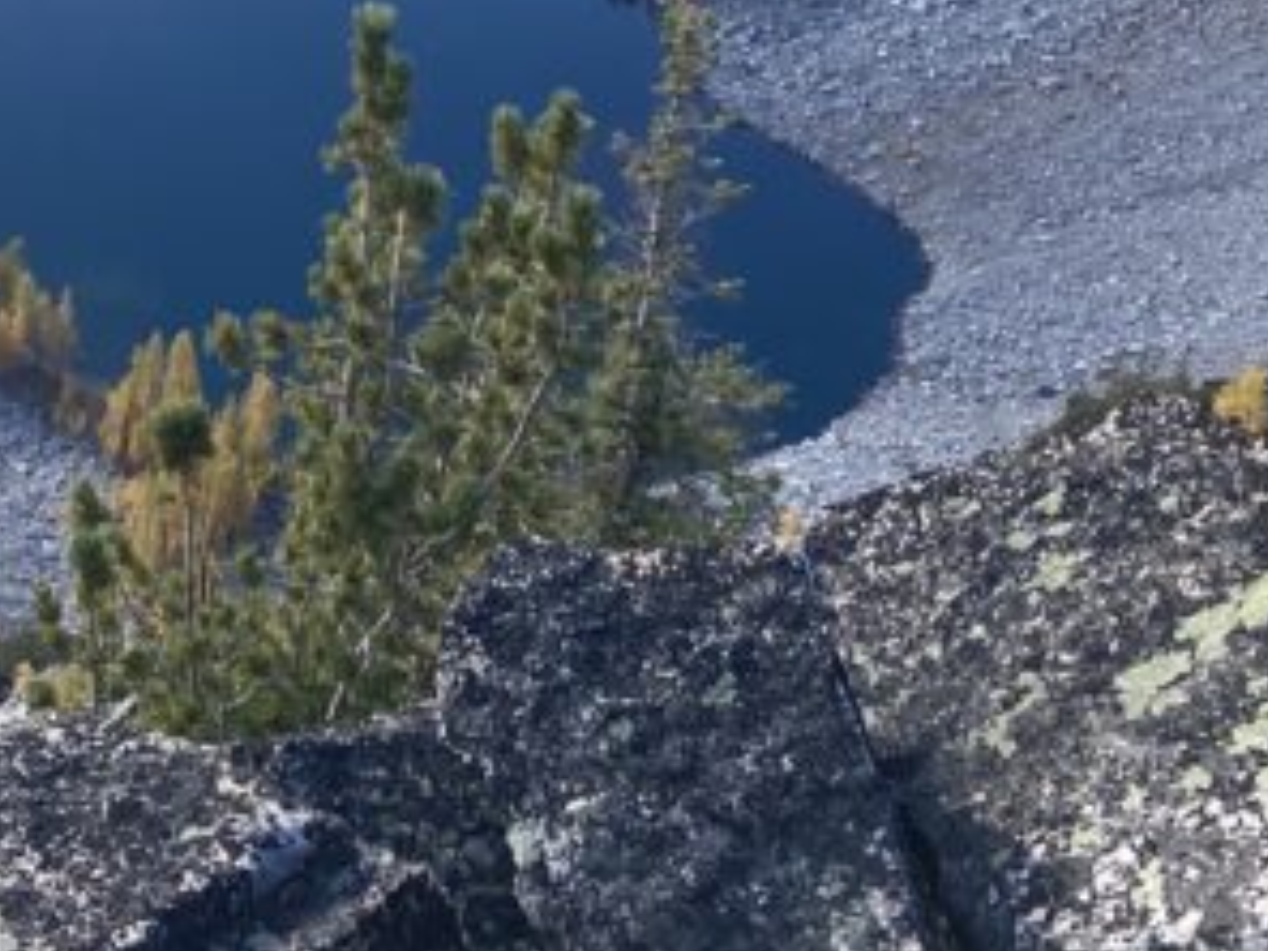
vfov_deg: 13.9
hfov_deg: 19.3
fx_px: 3553
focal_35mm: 97
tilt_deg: -17.7
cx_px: -176
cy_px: -660
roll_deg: -4.2
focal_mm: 3.99
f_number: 1.8
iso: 20
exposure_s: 1/450
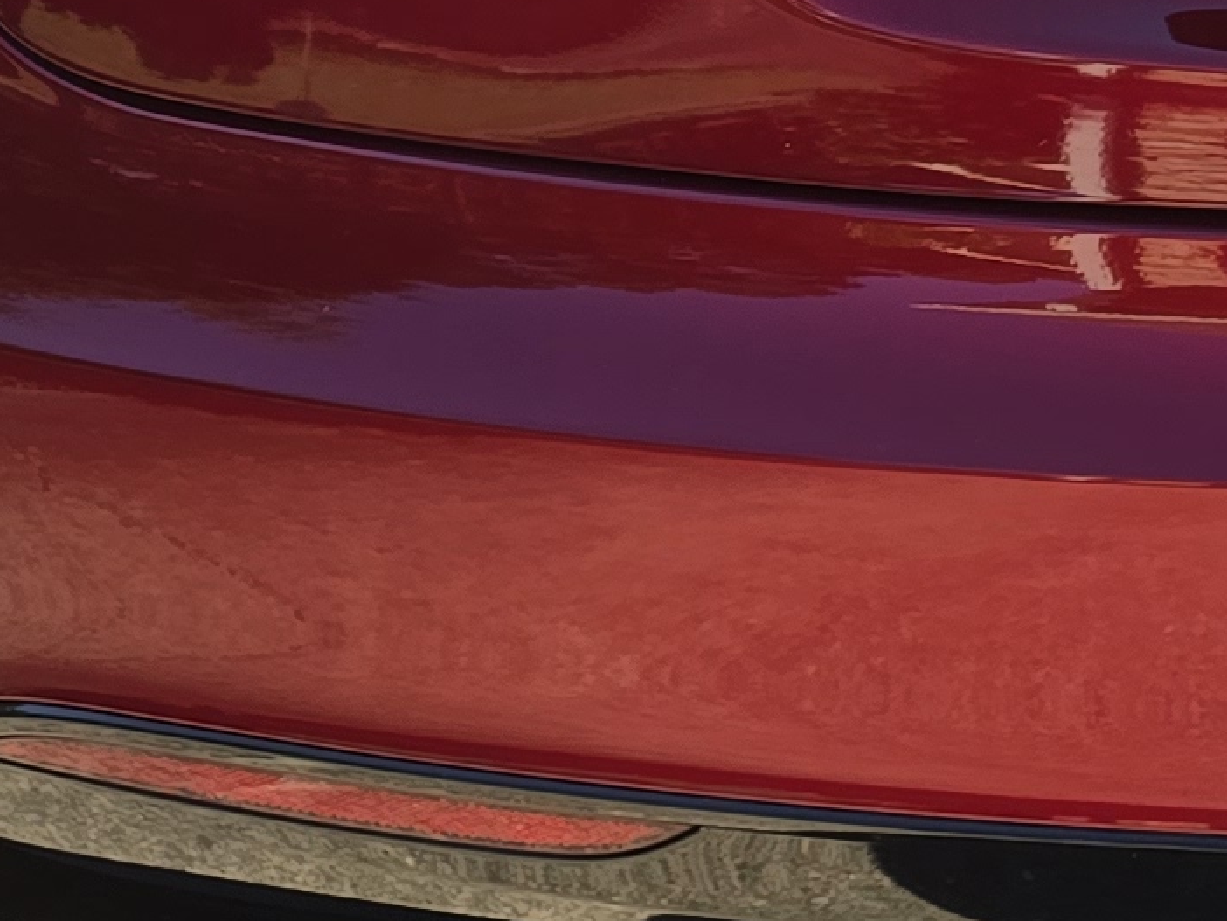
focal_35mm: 131
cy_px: -397
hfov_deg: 13.8
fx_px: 4645
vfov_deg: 11.0
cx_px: 2038
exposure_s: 1/310
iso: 12
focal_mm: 6.3
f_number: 1.7
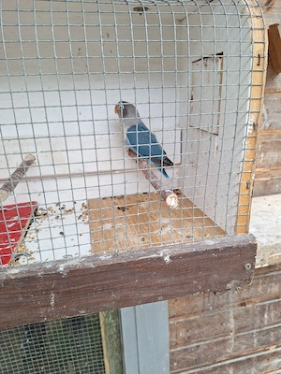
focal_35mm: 23
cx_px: 140
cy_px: 187
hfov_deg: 58.9
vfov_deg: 73.9
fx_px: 249
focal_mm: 5.54
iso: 50
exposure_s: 1/120
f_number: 1.8
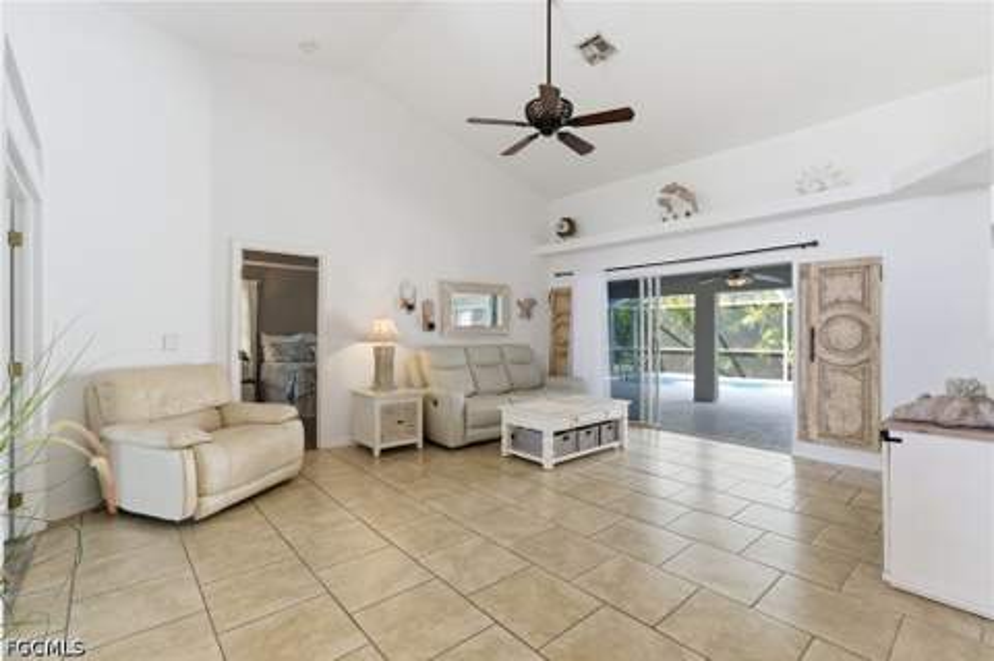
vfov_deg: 73.6
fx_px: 441
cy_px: 330
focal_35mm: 16
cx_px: 497
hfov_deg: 96.8
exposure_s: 1/80
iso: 400
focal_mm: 16
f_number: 9
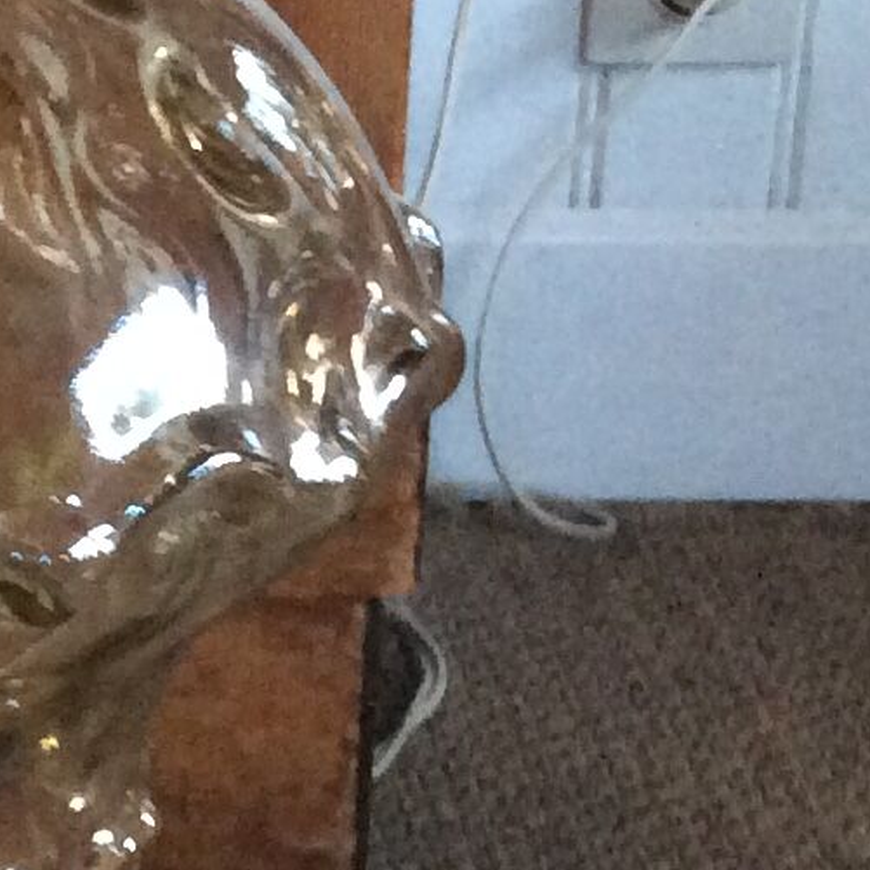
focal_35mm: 146
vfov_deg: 11.9
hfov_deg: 11.9
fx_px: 4151
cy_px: 802
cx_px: 42
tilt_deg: -25.6
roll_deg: -0.1
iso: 250
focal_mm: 3.3
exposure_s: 1/25
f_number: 2.4
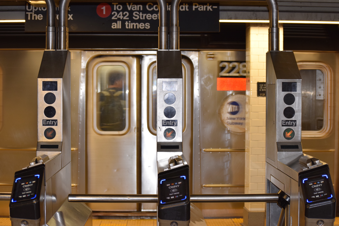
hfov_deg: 24.6
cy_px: 113
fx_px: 777
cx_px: 170
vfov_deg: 16.6
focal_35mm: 82
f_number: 5.6
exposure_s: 1/125
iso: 800
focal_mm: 55
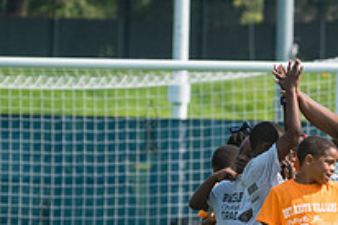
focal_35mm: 809
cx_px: 363
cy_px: 131
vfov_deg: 1.7
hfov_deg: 2.5
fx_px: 7589
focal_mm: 200
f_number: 5.6
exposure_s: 1/500
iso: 160
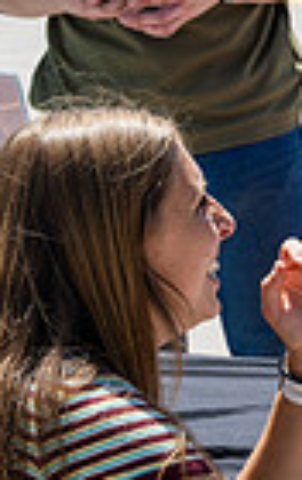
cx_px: 810
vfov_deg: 9.6
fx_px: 2872
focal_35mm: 219
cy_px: 183
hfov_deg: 5.7
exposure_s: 1/800
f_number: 6.3
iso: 200
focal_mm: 52
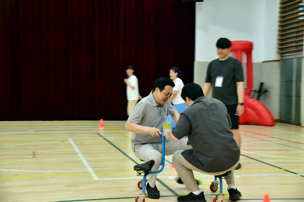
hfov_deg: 33.4
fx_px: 507
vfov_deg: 22.6
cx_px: 152
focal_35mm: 60
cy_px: 101
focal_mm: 40
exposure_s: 1/50
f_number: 5.6
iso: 800
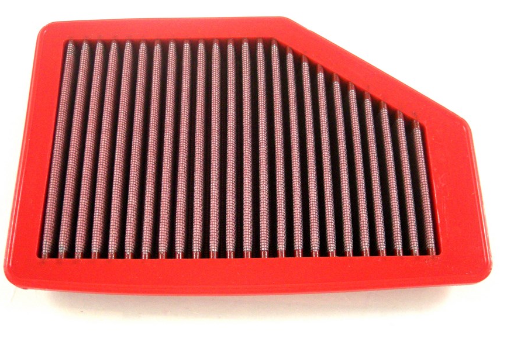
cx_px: 240
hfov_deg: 46.4
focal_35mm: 42
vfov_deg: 31.9
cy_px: 175
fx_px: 591
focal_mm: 5.7
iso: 298
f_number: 2.8
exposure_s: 1/54
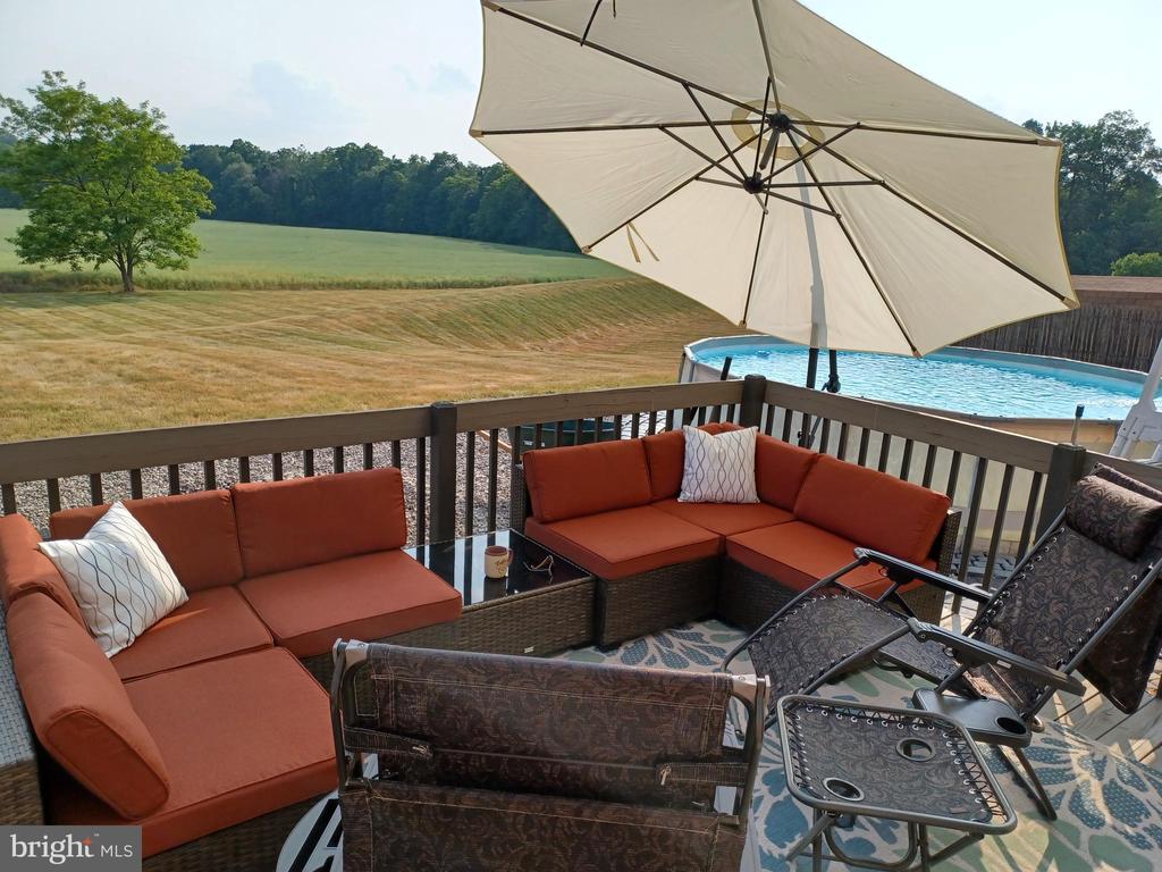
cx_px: 581
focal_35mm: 25
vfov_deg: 54.9
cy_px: 436
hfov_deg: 69.4
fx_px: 839
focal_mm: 4.6
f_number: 1.8
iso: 32
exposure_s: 1/467
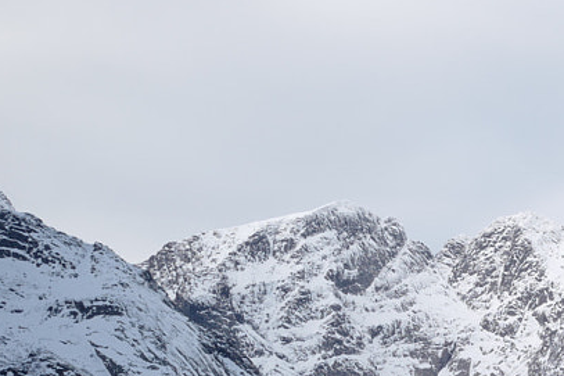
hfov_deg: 17.1
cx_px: 802
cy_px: 556
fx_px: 1723
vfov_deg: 11.9
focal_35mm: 110
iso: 200
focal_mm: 28
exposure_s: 20
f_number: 13
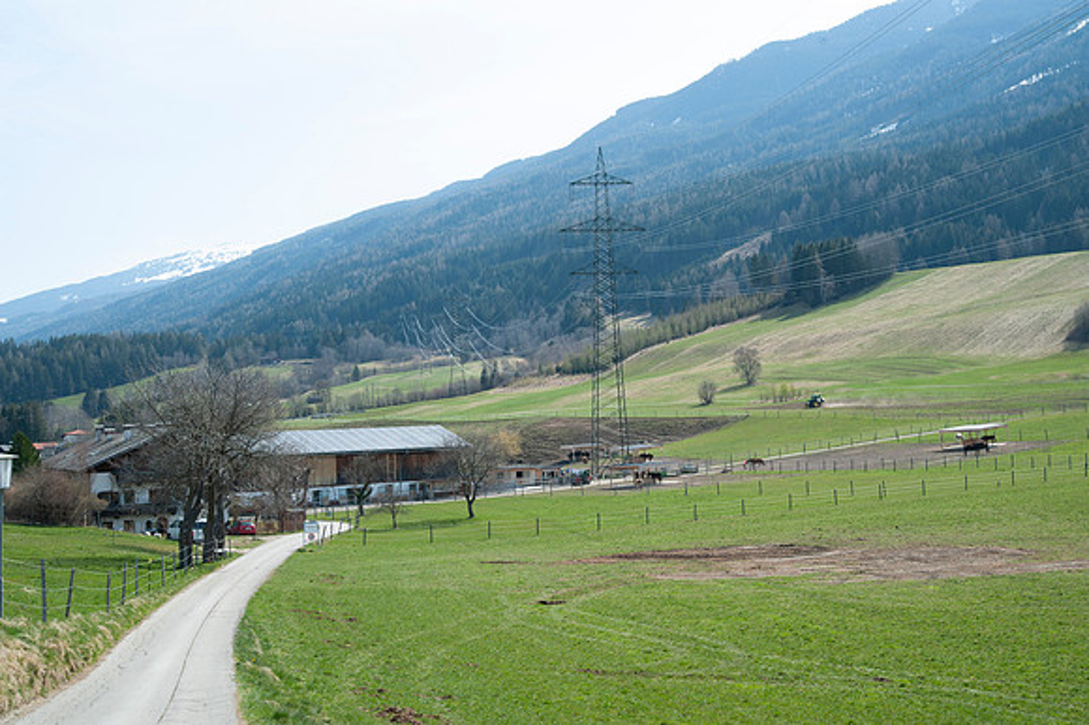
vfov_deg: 29.2
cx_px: 544
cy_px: 362
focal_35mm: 46
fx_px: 1391
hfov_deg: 42.8
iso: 200
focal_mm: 46
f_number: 11
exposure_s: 1/250
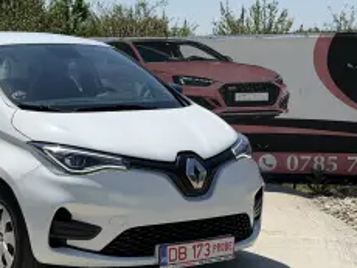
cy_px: 186
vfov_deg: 19.6
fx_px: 774
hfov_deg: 25.6
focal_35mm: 75
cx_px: 88
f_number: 1.78
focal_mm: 6.76
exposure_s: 1/9901
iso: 80
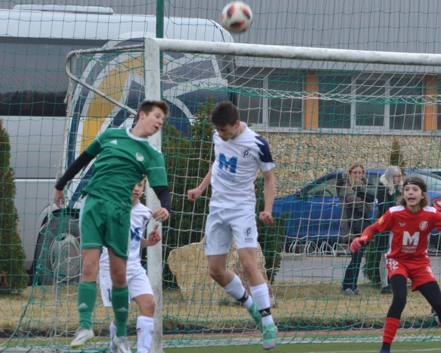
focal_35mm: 429
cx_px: 222
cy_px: 153
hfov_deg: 4.5
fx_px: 5602
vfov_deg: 3.6
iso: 400
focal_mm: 170
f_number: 6.3
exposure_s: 1/500
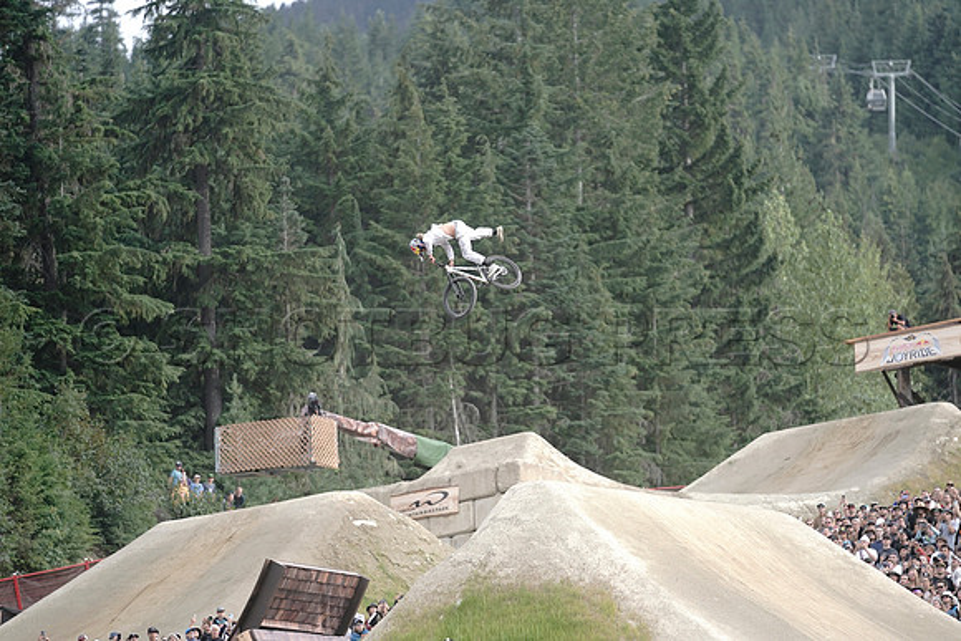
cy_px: 320
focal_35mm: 200
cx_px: 480
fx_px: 5340
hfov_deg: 10.3
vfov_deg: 6.9
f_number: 2.8
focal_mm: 200
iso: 500
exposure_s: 1/1250
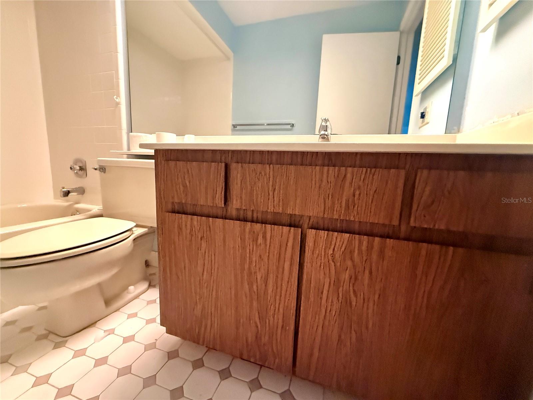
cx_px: 266
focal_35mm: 14
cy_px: 200
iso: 1250
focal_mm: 2.22
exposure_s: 1/60
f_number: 2.2
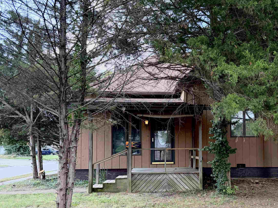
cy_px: 137
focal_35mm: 34
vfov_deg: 41.3
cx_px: 172
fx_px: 273
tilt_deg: +1.3
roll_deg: +0.6
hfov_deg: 53.4
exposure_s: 1/376
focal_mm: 6.76
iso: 100
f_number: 1.78
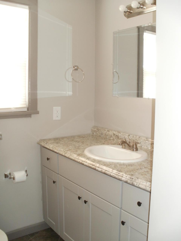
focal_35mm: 36
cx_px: 90
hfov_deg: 39.7
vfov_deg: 51.4
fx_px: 251
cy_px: 120
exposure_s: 1/30
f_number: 3.5
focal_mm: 6.3
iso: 160
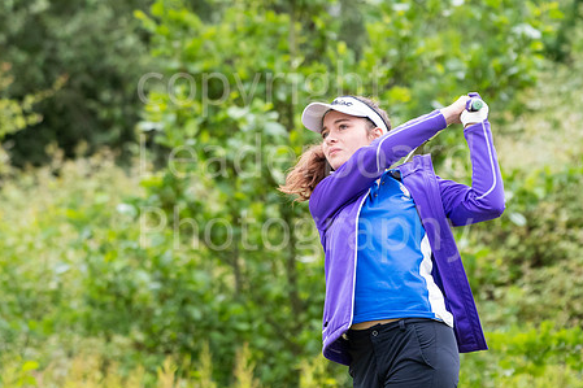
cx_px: 308
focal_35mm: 562
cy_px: 168
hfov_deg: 3.7
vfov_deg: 2.4
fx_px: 9097
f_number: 5.6
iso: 1600
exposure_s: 1/1000
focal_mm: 290
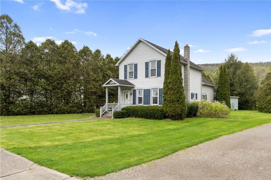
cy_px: 90
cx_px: 136
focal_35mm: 26
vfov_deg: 49.5
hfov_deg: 69.4
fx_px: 196
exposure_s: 1/160
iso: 400
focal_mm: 26
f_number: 7.1
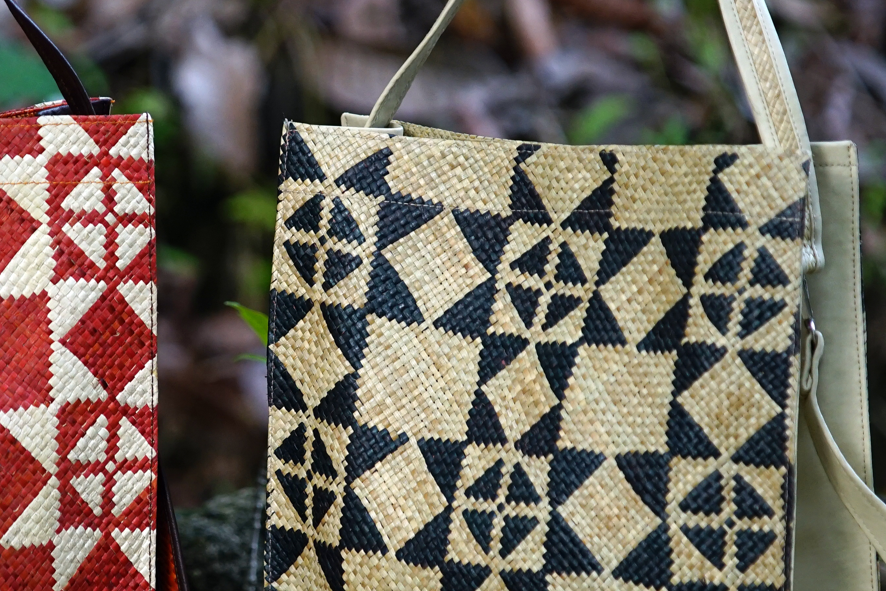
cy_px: 294
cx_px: 255
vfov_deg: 4.1
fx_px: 8195
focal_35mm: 333
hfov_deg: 6.2
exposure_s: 1/320
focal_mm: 150
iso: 640
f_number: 2.8
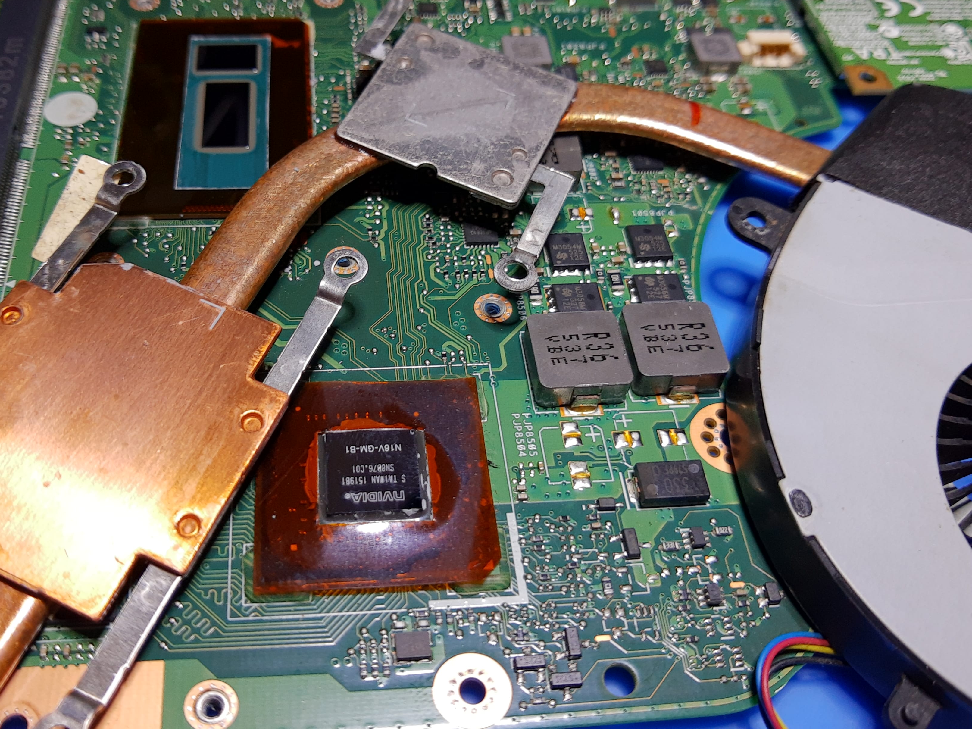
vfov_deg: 42.9
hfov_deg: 55.2
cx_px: 418
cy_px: 319
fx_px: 927
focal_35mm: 33
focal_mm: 3.95
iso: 51
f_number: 1.8
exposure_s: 1/50
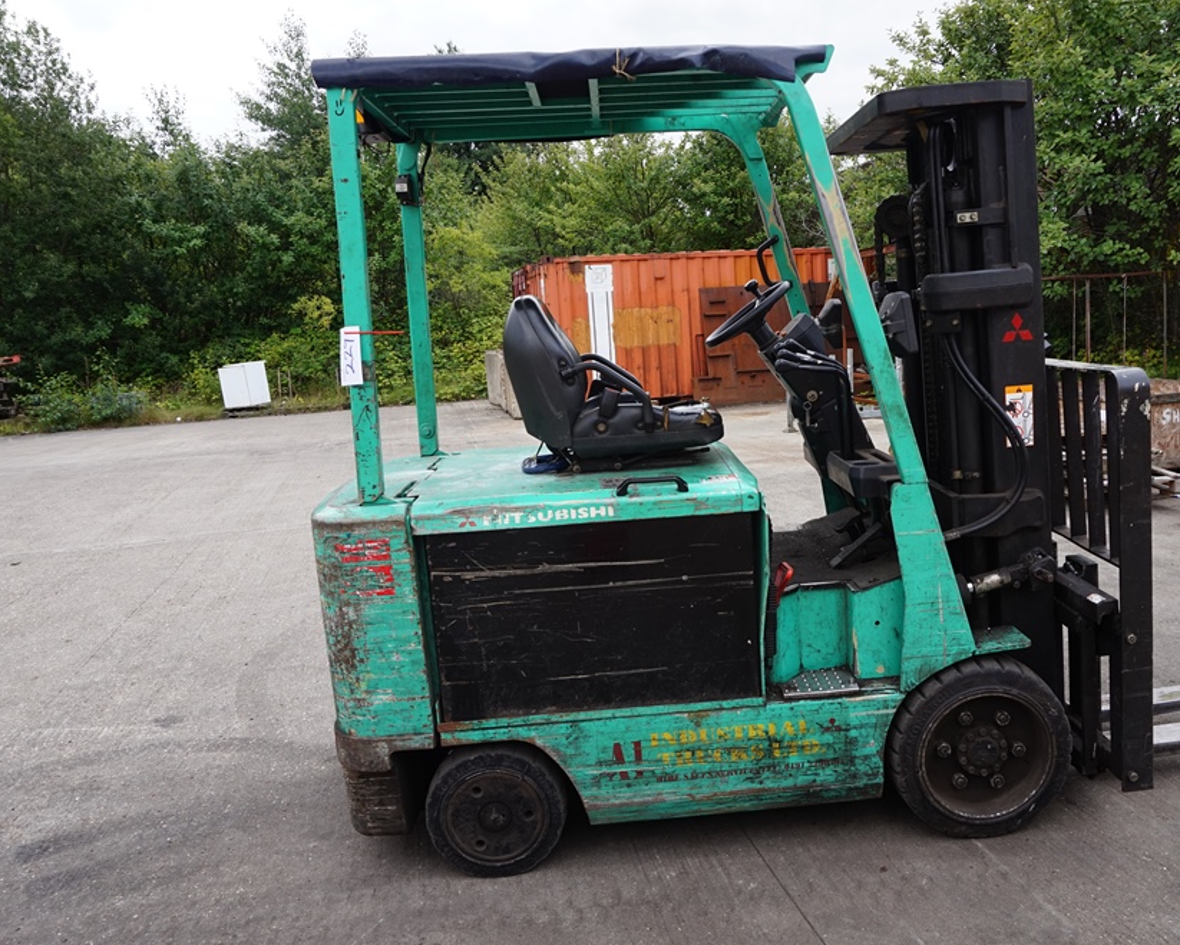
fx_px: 978
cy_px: 467
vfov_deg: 51.6
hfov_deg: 61.8
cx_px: 697
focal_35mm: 28
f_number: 8
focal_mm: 16
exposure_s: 1/80
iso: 100
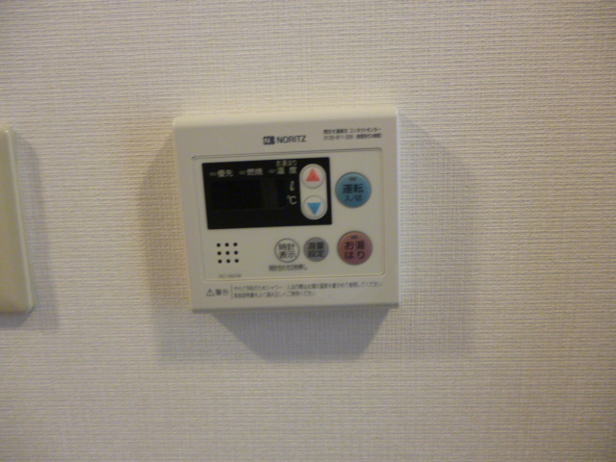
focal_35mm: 28
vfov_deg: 49.7
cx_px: 308
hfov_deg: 63.4
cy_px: 231
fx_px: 498
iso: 400
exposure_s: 1/15
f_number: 3.1
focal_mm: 5
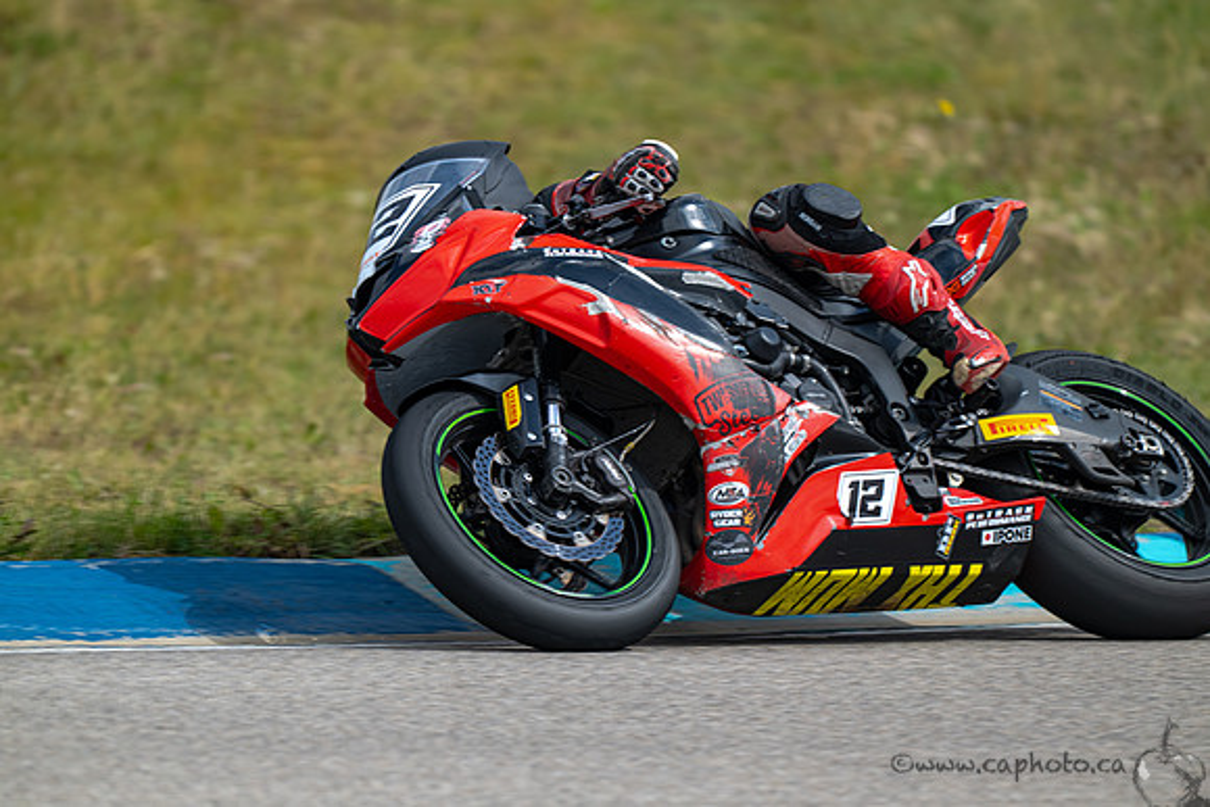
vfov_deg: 2.3
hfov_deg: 3.4
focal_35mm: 600
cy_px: 404
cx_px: 605
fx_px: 20170
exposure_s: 1/1250
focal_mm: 600
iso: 250
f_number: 6.3
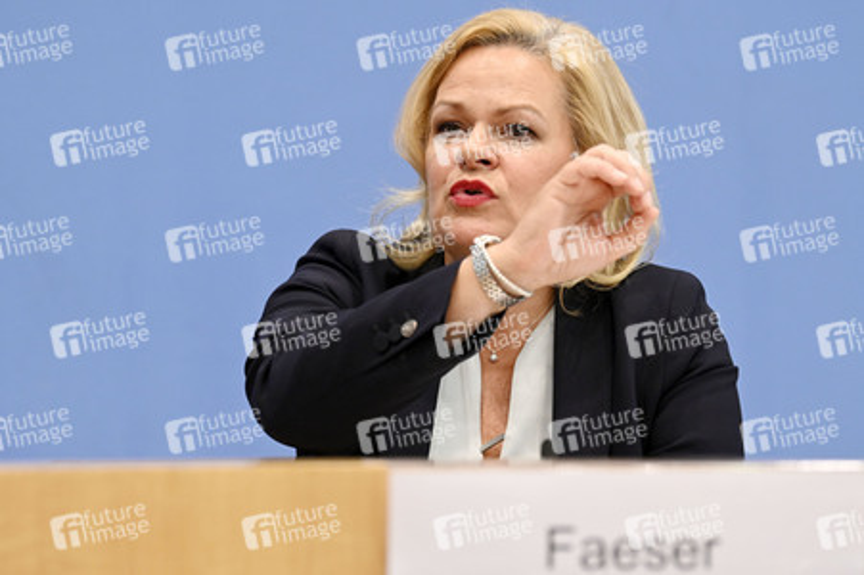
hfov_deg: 18.3
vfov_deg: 12.2
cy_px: 288
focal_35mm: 112
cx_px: 432
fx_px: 2686
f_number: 5
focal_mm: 112
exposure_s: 1/640
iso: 4000
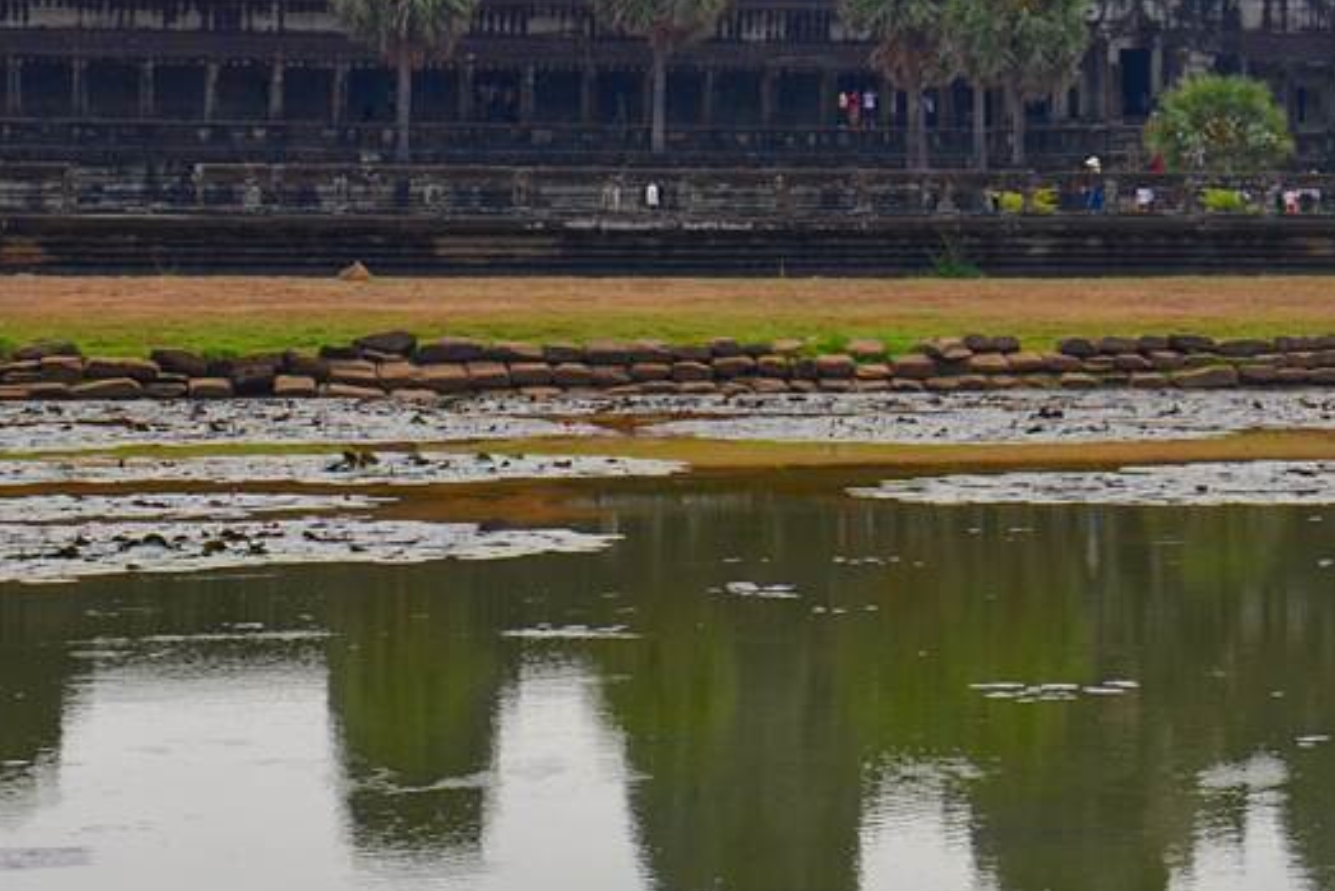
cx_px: 1330
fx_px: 4228
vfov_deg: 12.0
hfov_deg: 17.5
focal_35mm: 114
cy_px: 230
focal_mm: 34
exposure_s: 1/250
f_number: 8
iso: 100
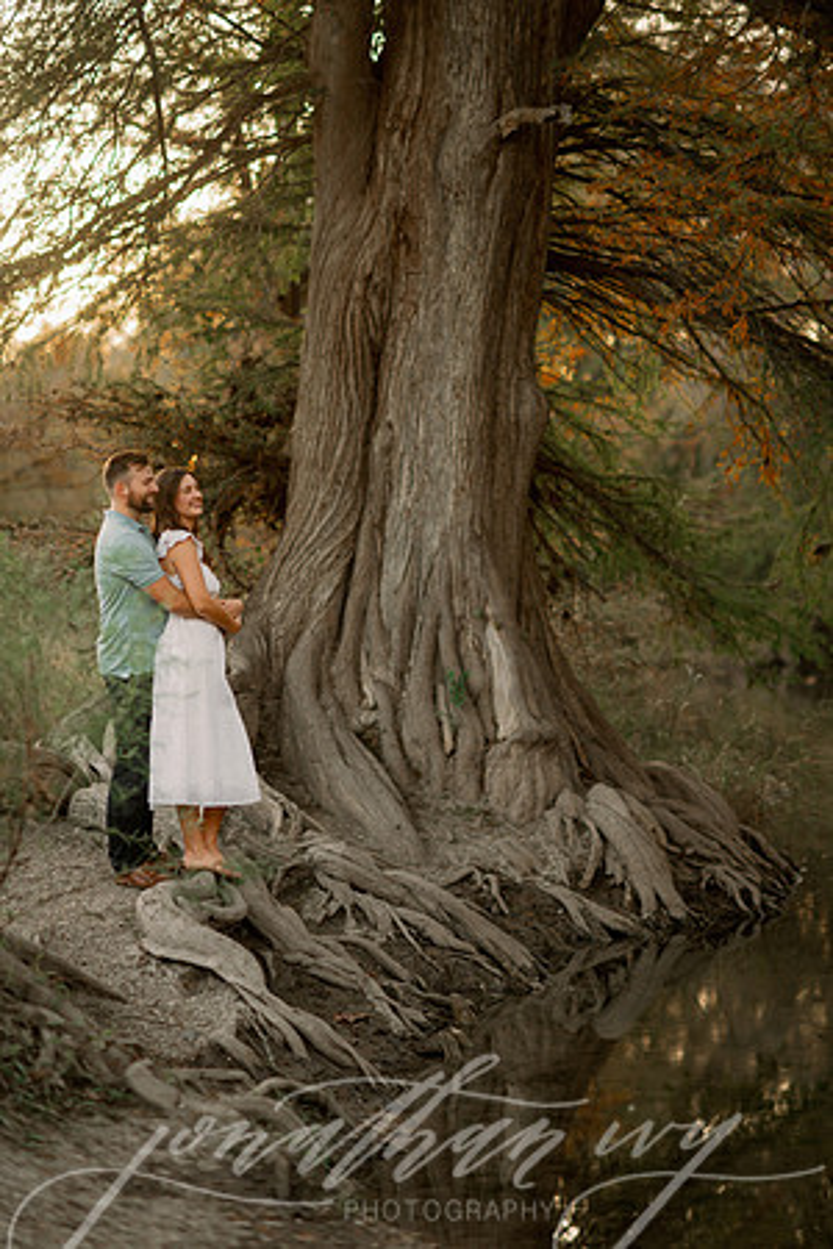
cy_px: 624
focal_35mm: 85
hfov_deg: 16.1
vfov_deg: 23.9
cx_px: 416
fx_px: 2950
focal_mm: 85
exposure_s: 1/400
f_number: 2
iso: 200
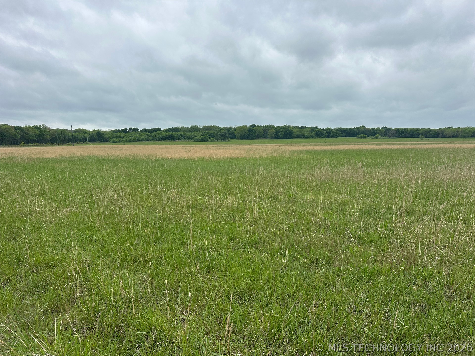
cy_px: 178
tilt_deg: -7.0
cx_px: 238
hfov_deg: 71.6
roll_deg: +0.8
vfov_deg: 56.8
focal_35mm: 24
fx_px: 329
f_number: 1.78
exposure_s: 1/2070
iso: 80
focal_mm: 6.86
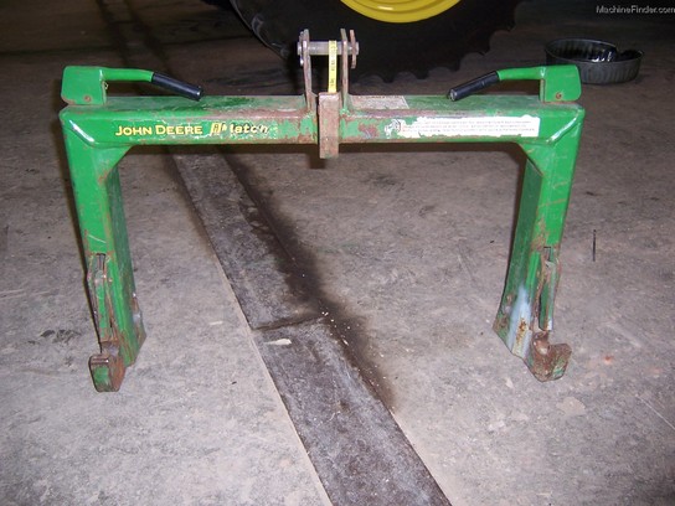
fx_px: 643
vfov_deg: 42.9
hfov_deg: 55.4
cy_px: 253
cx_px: 338
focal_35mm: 33
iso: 80
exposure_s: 1/60
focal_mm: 5.5
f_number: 2.8
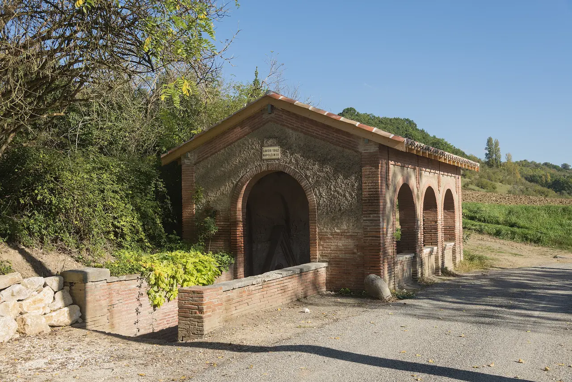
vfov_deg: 37.9
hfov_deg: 54.4
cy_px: 191
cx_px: 286
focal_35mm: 35
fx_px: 556
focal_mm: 35
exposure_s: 1/160
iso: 100
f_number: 6.3
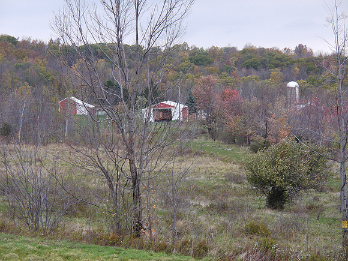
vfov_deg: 13.7
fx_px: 1086
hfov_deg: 18.2
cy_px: 130
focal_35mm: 108
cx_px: 174
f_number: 5.6
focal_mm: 54
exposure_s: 1/80
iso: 320
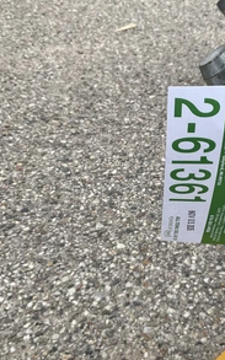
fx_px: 412
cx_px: 175
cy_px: 181
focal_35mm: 42
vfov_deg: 47.2
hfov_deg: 29.9
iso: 25
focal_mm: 3
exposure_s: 1/406
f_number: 1.8
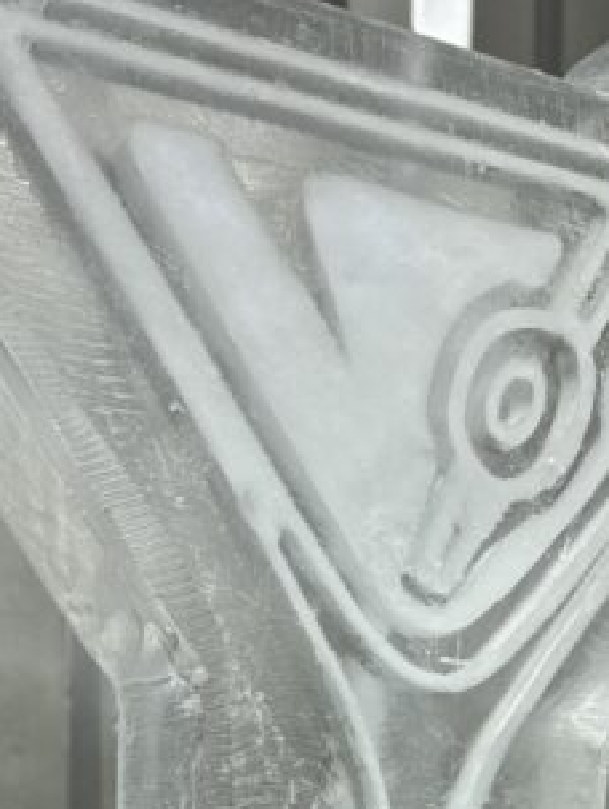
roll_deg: -0.8
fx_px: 1896
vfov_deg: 21.1
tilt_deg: -3.0
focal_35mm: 81
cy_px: 1143
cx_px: 296
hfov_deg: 18.2
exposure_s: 1/100
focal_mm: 6.86
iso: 80
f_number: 1.78
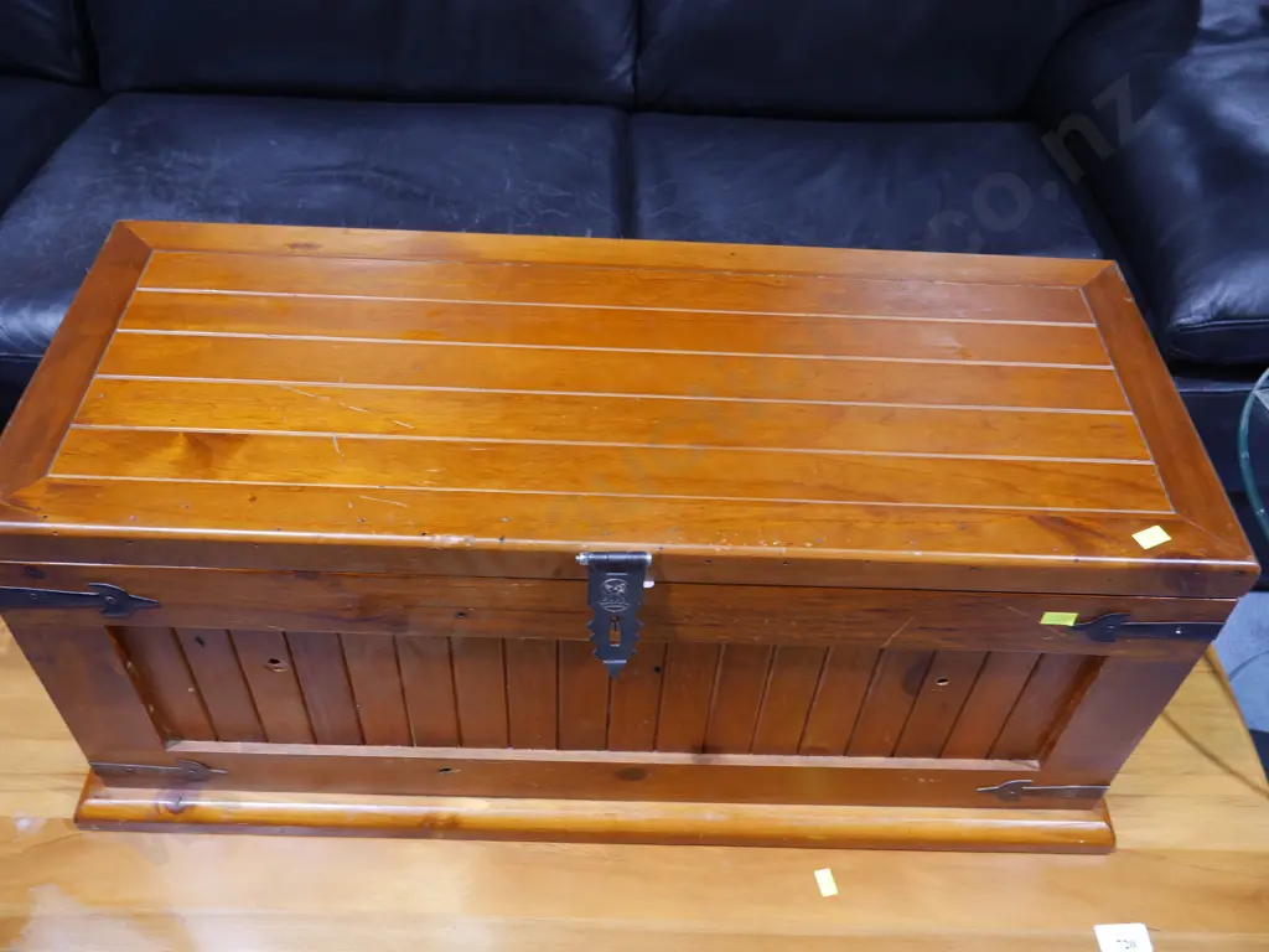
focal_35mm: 30
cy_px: 476
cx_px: 634
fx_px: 1100
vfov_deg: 46.8
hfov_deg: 60.0
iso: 500
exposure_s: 1/60
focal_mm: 15
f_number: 3.6
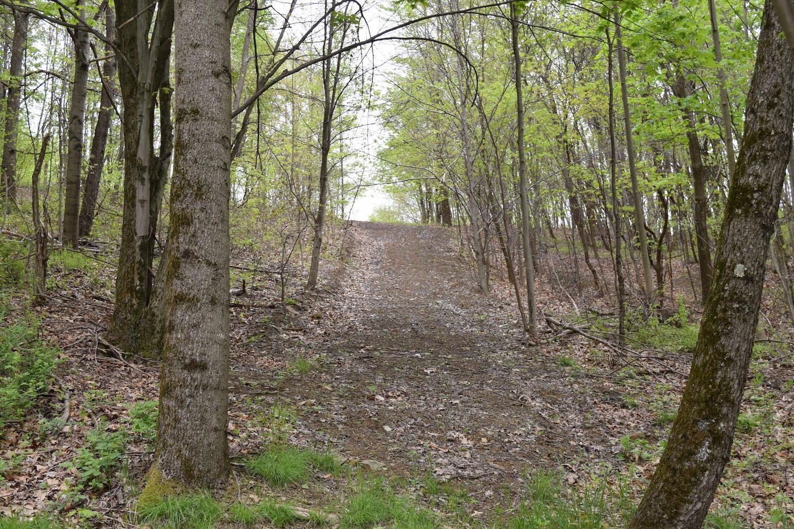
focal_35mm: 46
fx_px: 1026
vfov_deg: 28.9
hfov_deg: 42.3
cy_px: 264
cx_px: 397
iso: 400
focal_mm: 31
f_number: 7.1
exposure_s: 1/200
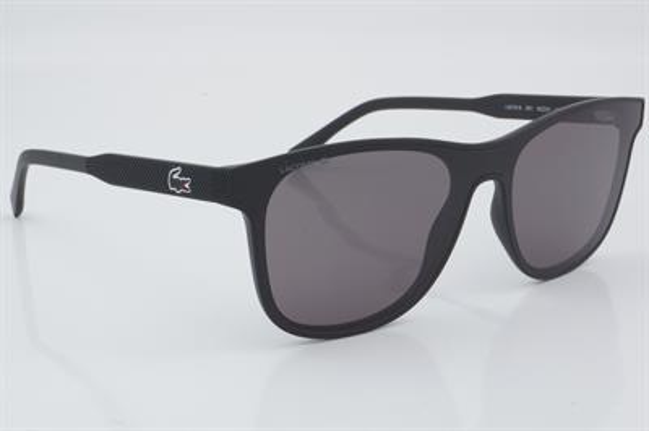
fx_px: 1351
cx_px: 324
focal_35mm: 75
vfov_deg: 18.2
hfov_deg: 27.0
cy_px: 216
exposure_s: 1/3
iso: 100
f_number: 32
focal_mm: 50
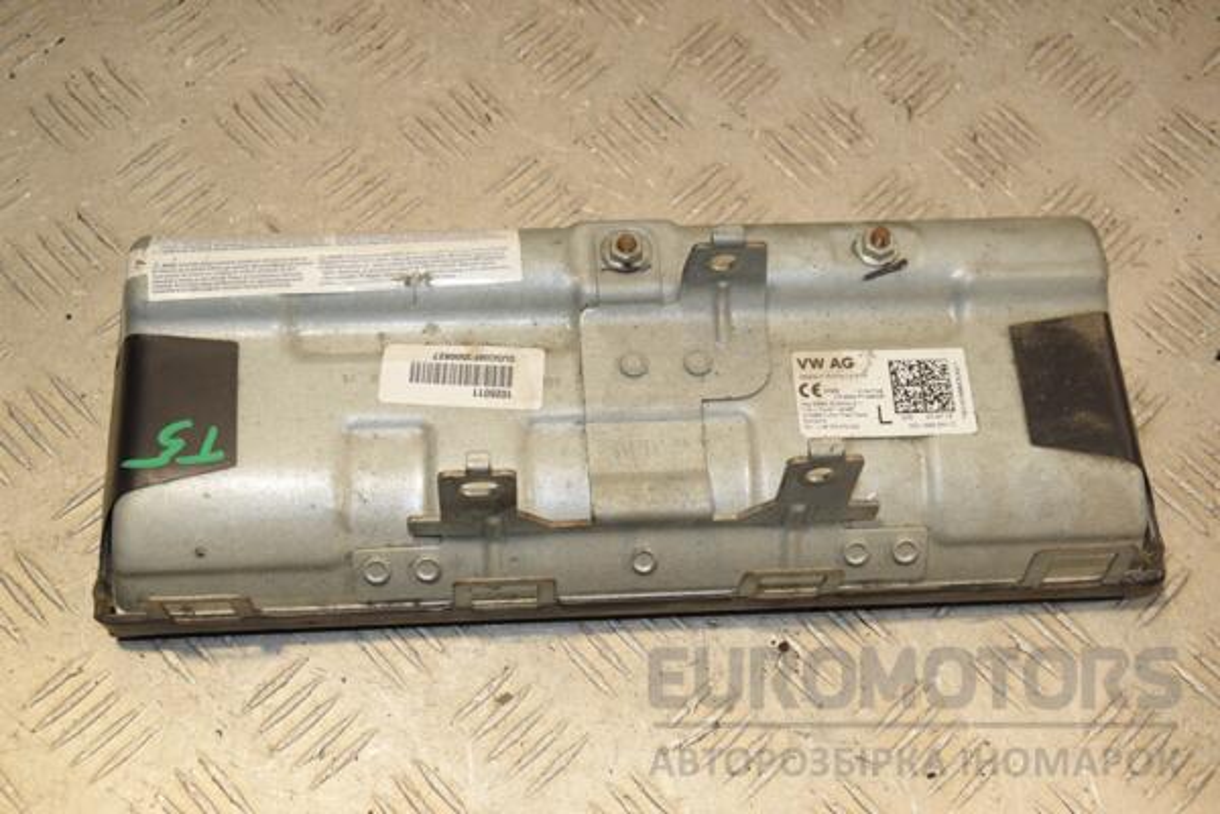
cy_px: 407
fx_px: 1728
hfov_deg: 38.9
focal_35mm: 51
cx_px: 610
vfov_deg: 26.5
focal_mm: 34
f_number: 8
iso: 800
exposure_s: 1/200
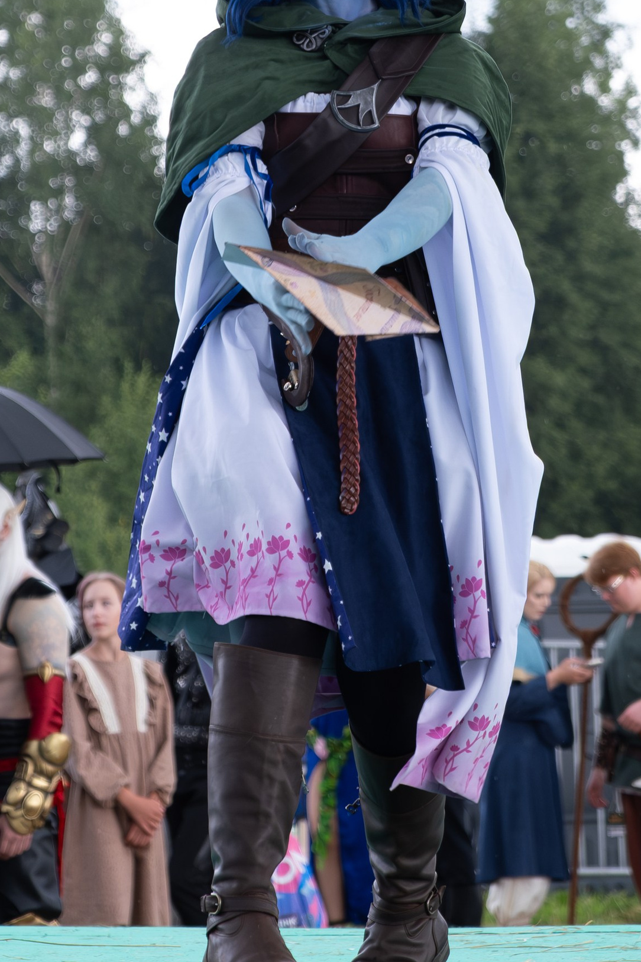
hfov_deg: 7.0
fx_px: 5234
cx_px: 299
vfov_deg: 10.5
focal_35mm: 196
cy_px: 191
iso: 800
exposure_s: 1/640
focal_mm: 55
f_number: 3.6
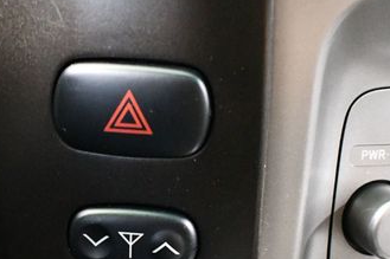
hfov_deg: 27.9
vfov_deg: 18.5
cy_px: 241
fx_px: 780
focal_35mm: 72
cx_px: 135
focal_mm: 25
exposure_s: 1/40
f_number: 4
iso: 12800
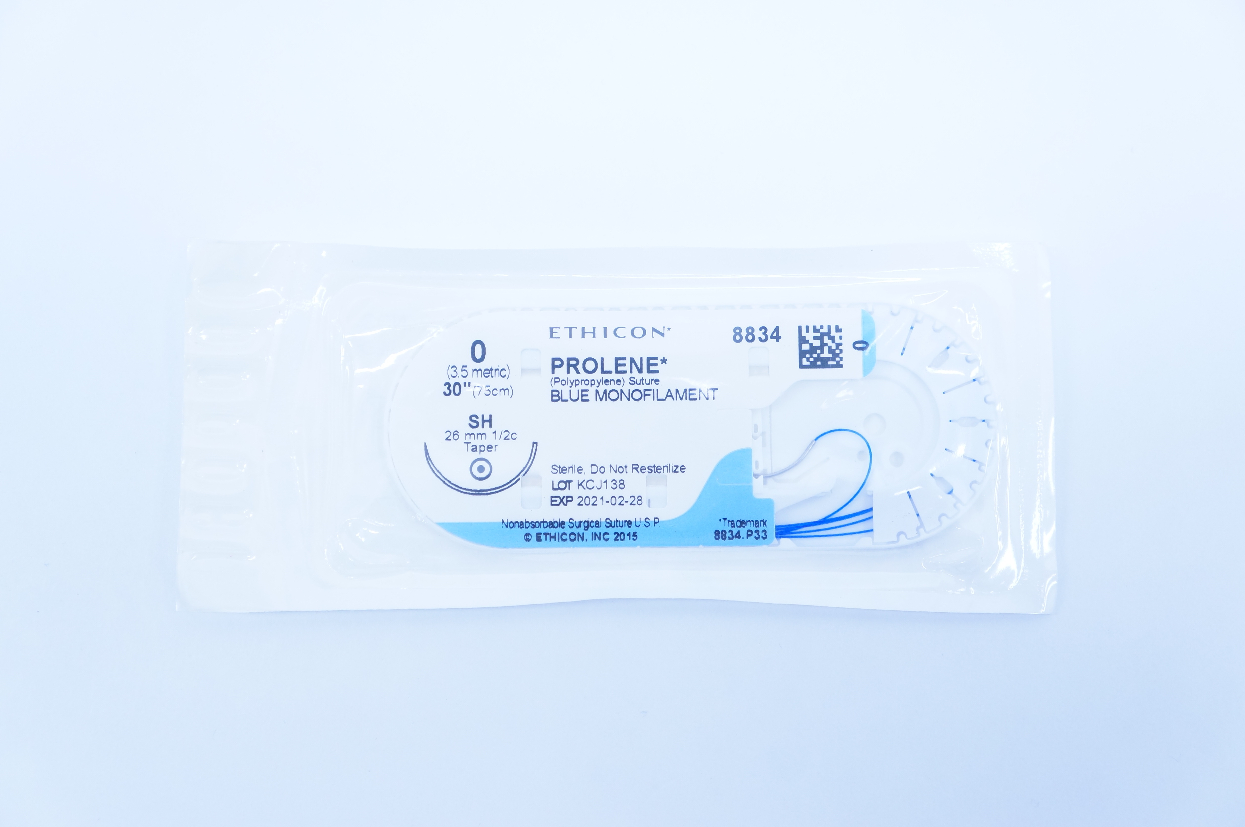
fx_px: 1658
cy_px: 414
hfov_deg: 41.2
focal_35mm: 48
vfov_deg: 28.0
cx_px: 622
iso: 800
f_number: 4.5
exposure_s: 1/200
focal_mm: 32
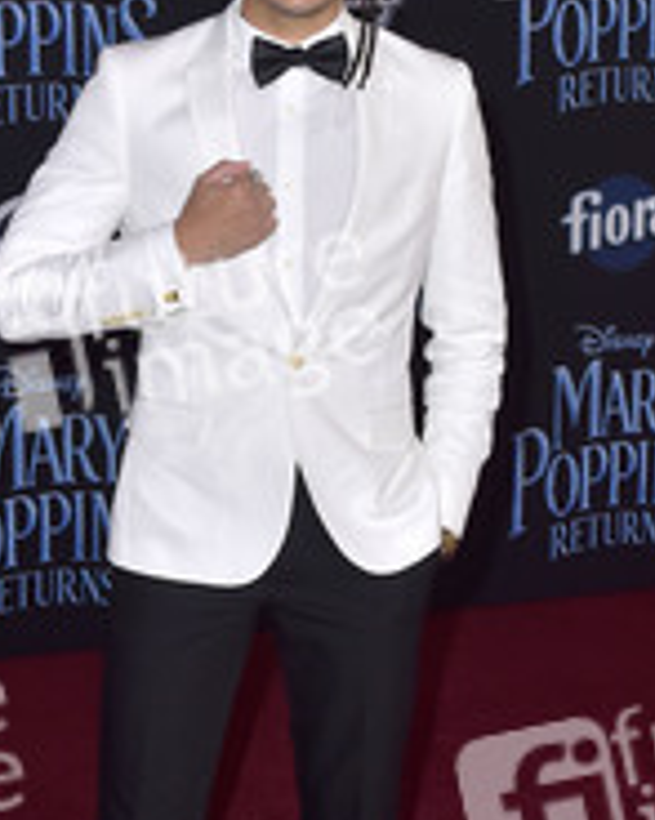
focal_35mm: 92
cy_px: 562
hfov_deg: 16.7
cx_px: 283
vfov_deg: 20.7
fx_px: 2231
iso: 400
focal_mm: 45
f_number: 6.3
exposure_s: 1/250
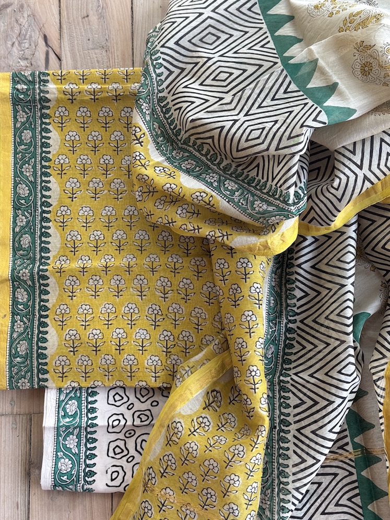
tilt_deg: -82.0
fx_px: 721
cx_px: 195
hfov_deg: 30.3
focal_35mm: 48
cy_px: 260
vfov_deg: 39.7
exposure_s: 1/199
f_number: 1.78
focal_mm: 6.76
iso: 64
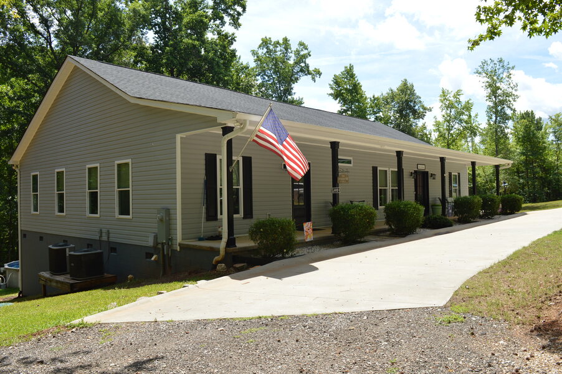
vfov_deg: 47.9
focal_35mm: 27
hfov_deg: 67.4
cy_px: 187
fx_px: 421
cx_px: 281
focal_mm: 18
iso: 100
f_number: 8
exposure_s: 1/200
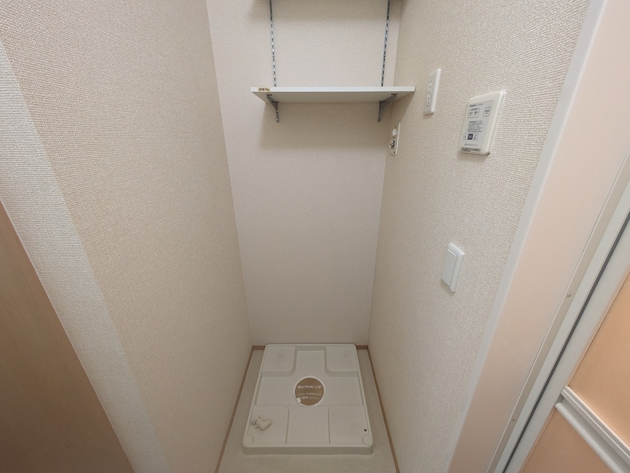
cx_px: 315
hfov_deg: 102.0
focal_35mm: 14
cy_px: 236
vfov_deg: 85.7
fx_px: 255
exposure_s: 1/40
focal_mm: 1.83
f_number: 2.2
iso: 255
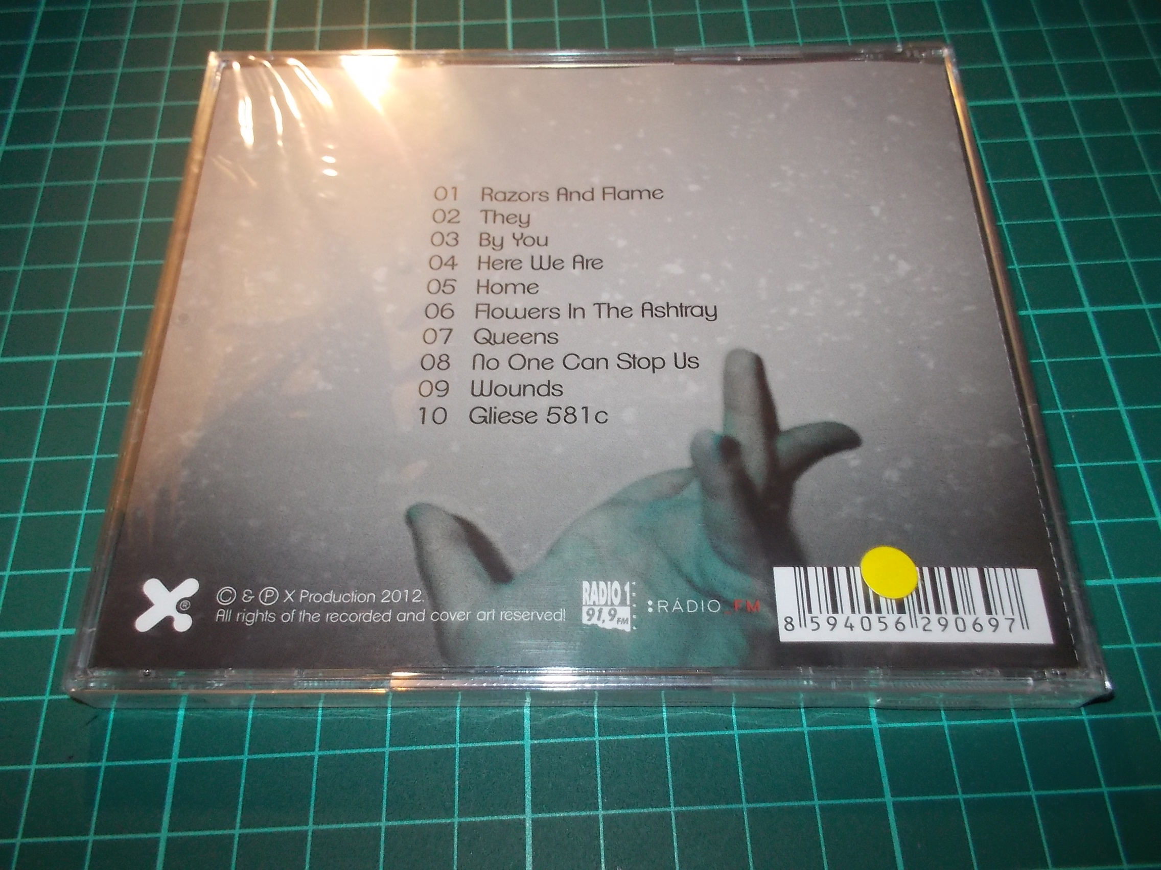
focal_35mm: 29
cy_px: 435
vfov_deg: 48.2
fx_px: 973
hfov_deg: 61.7
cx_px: 580
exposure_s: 1/30
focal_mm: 4.1
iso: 200
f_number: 3.3
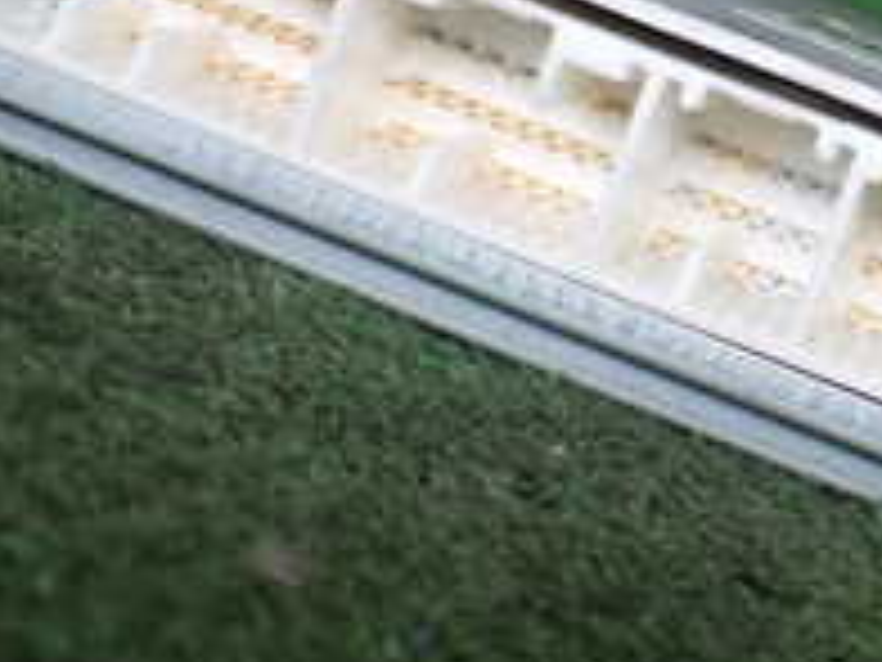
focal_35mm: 92
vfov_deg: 15.9
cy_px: 122
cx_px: 1048
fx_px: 2344
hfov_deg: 20.0
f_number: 2.3
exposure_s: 1/125
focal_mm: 5.4
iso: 160
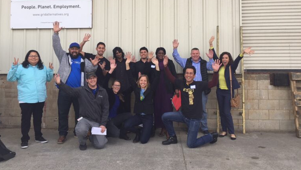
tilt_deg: +3.4
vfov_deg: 36.4
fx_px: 255
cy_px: 58
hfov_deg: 61.0
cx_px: 151
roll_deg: -0.6
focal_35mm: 32
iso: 32
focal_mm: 4.15
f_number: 2.2
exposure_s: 1/366
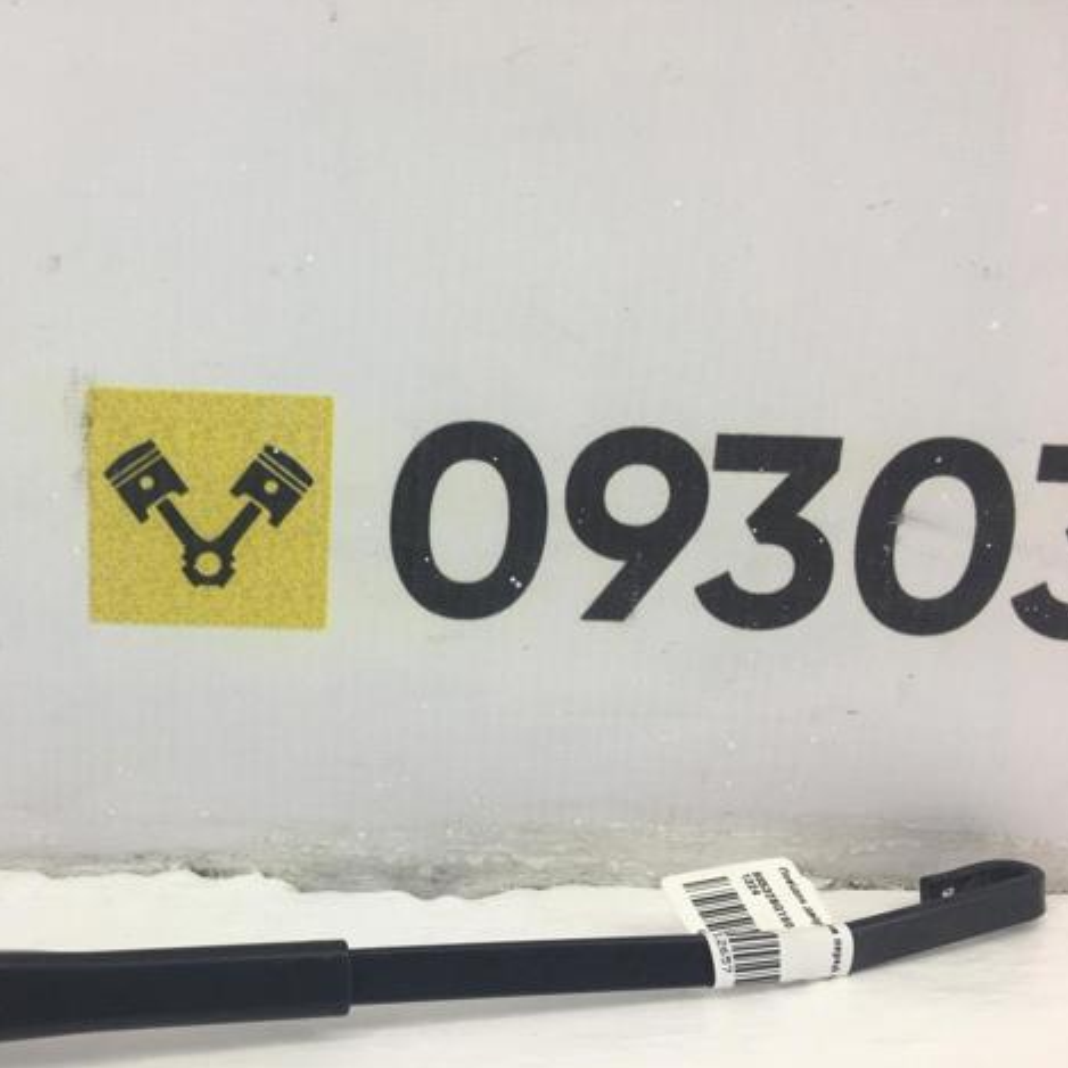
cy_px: 544
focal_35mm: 35
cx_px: 355
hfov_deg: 46.5
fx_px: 1222
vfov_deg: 47.2
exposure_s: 1/100
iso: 40
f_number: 2.2
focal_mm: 4.15
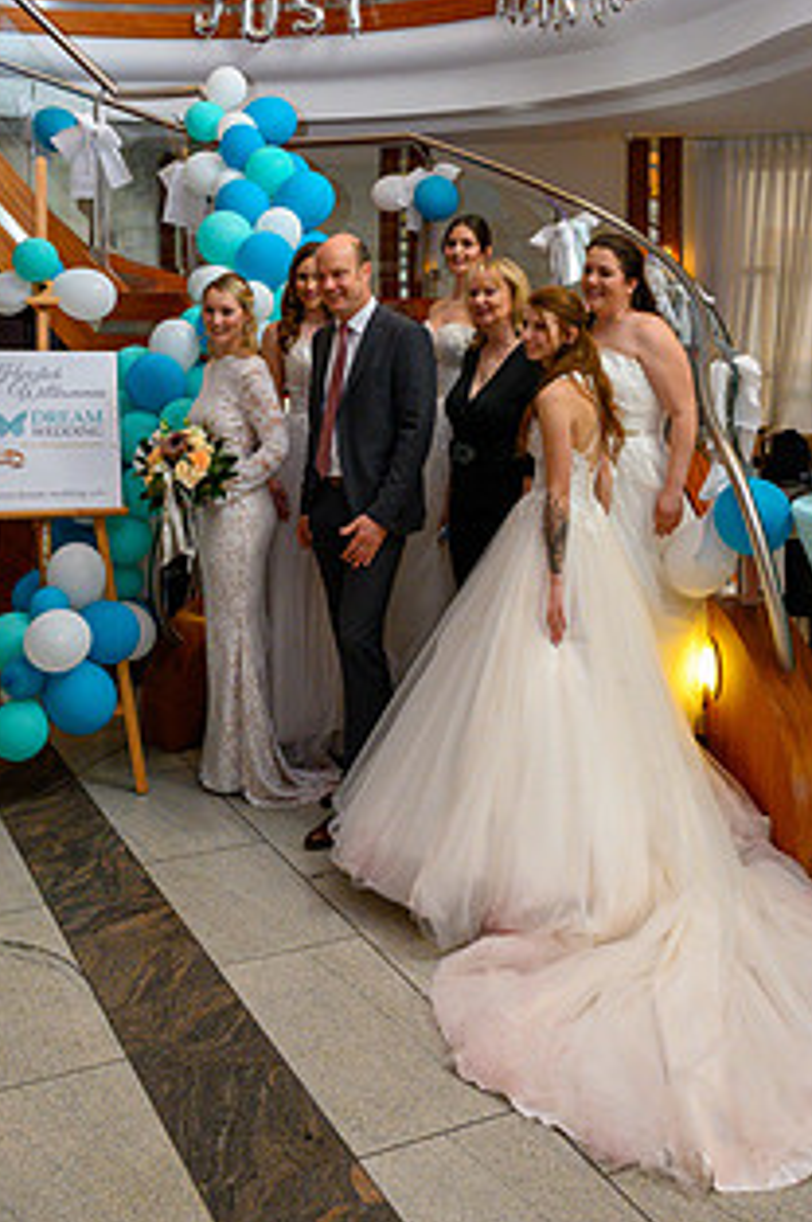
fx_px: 1390
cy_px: 371
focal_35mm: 41
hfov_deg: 32.5
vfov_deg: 46.4
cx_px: 459
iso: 6400
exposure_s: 1/100
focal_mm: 28.5
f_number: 11
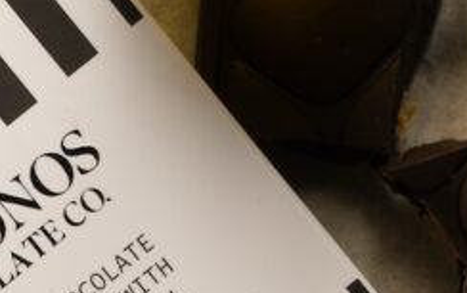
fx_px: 5720
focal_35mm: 449
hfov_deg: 4.7
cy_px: 68
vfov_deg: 2.9
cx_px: 214
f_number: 18
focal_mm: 105
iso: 100
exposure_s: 1/125
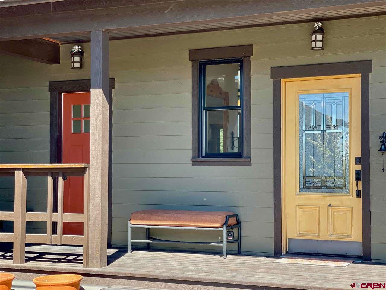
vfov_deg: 22.9
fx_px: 714
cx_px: 193
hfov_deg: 30.3
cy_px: 145
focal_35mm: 64
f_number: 2.2
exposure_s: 1/121
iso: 25
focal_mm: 7.5
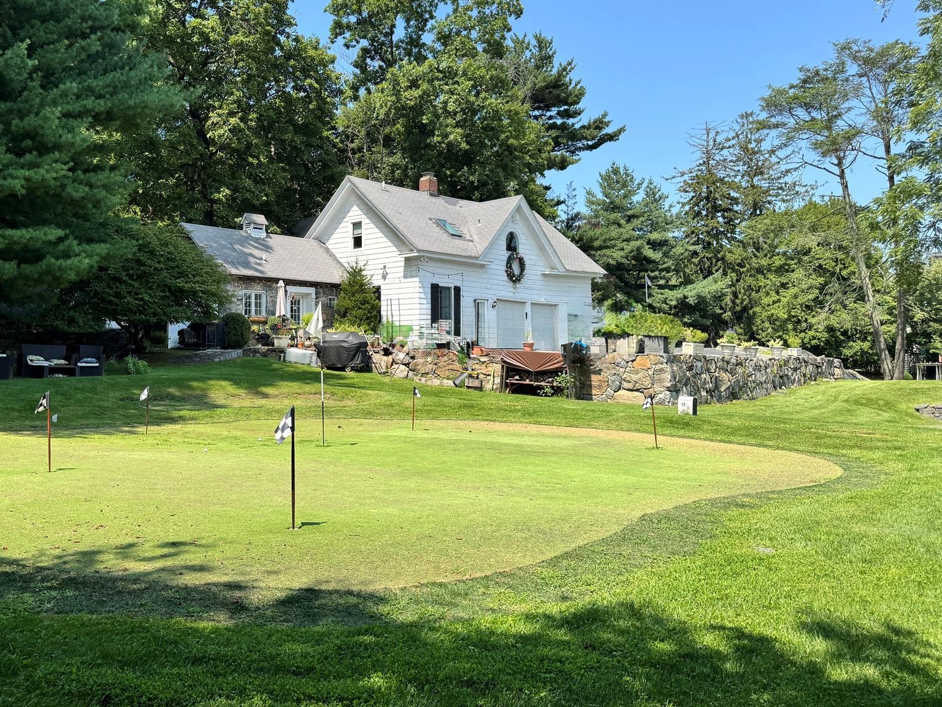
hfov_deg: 55.6
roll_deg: -0.1
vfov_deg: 43.8
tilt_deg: +5.1
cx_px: 315
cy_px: 266
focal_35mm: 32
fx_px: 871
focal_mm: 6.76
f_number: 1.78
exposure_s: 1/2604
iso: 80
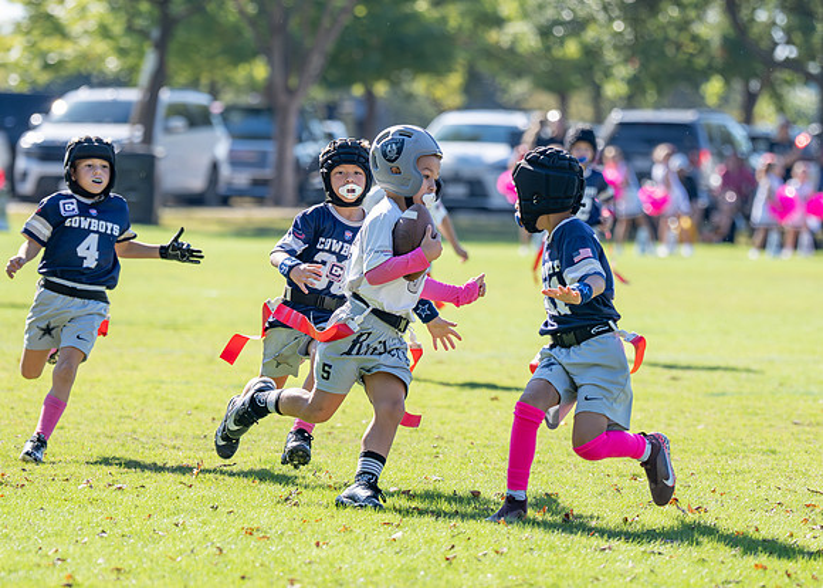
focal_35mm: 244
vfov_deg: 5.9
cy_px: 346
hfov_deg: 8.3
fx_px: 5700
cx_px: 412
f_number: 2.8
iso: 250
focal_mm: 136
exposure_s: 1/2500
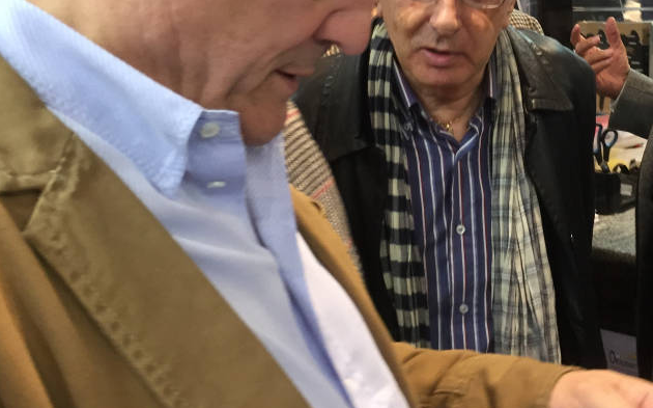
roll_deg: +1.6
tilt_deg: -0.7
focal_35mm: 50
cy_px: 24
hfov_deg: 39.1
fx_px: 889
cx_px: 504
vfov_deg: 24.9
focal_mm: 4.15
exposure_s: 1/33
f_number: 2.2
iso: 160
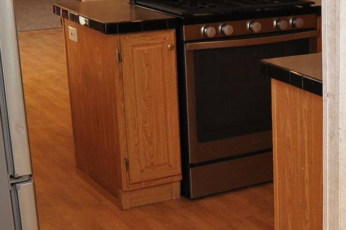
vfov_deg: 16.4
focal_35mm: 83
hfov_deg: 23.2
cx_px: 365
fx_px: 797
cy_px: 147
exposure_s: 1/30
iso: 800
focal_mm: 18
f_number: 7.1
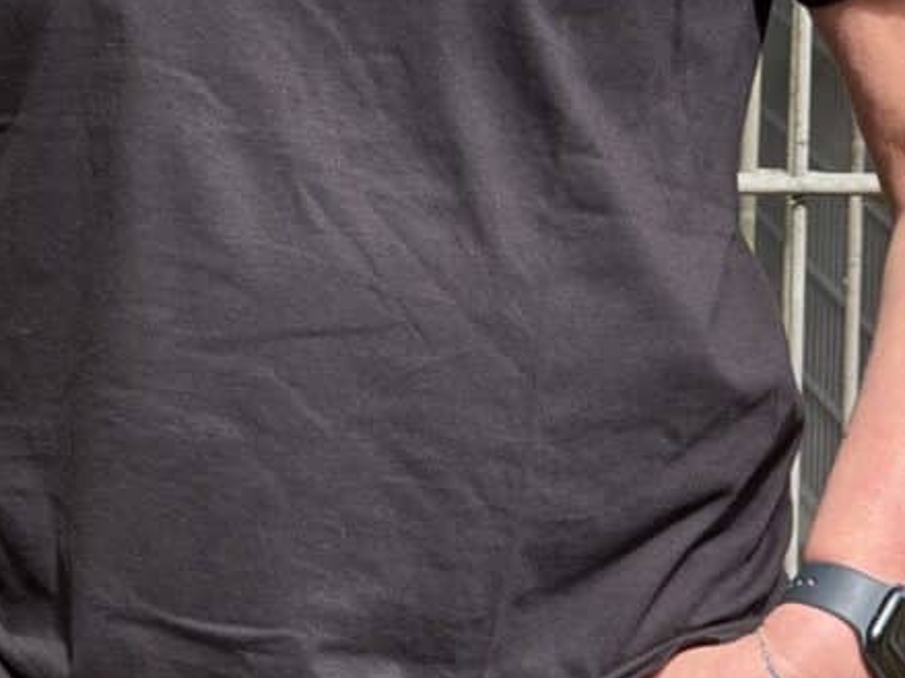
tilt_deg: -3.6
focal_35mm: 280
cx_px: 258
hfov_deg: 7.1
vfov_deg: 5.3
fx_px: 7318
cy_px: 76
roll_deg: -0.9
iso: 64
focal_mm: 15.66
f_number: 2.8
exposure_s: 1/346
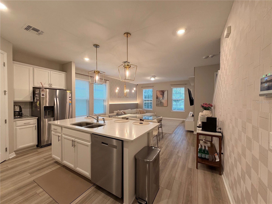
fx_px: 110
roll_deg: +0.1
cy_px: 102
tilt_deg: -1.0
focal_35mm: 14
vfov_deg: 85.7
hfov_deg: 102.1
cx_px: 136
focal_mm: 2.22
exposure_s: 1/60
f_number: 2.2
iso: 200
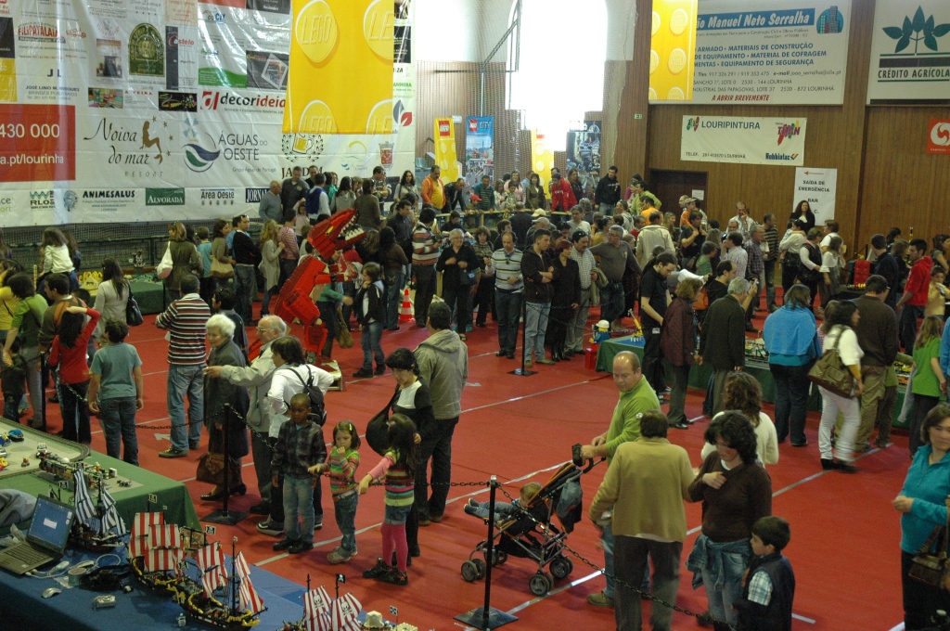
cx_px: 475
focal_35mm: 46
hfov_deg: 42.4
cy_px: 316
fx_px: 1226
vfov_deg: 28.9
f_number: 5.6
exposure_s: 1/15
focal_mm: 31
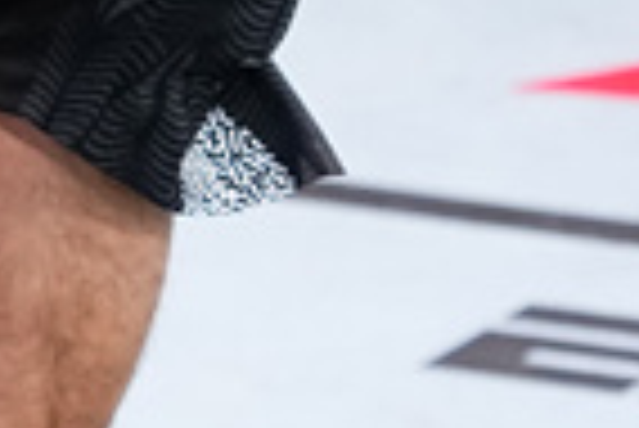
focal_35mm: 380
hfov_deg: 5.4
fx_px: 6752
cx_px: -252
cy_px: -14
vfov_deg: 3.6
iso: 2500
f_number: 2
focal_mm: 50
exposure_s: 1/1250
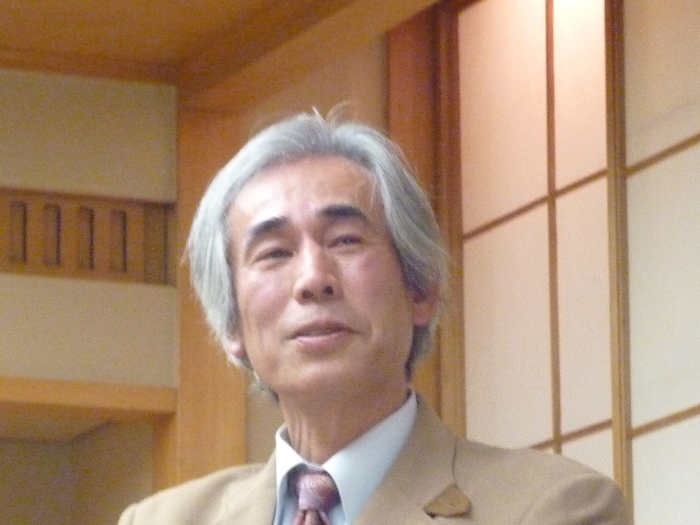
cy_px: 262
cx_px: 350
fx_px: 4327
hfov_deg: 9.2
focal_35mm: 214
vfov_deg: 6.9
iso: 800
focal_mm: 19.5
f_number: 4.4
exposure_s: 1/15
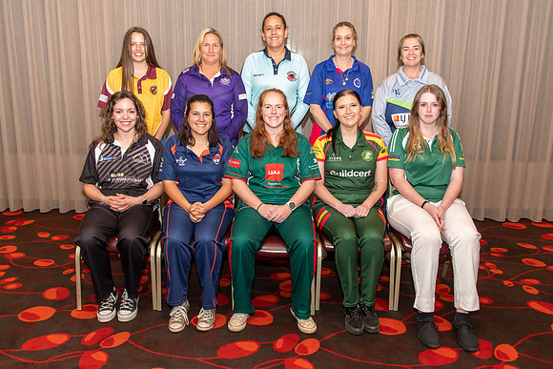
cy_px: 176
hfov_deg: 59.1
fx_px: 488
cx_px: 271
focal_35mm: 32
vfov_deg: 41.4
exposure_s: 1/60
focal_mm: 27
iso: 800
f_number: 5.6
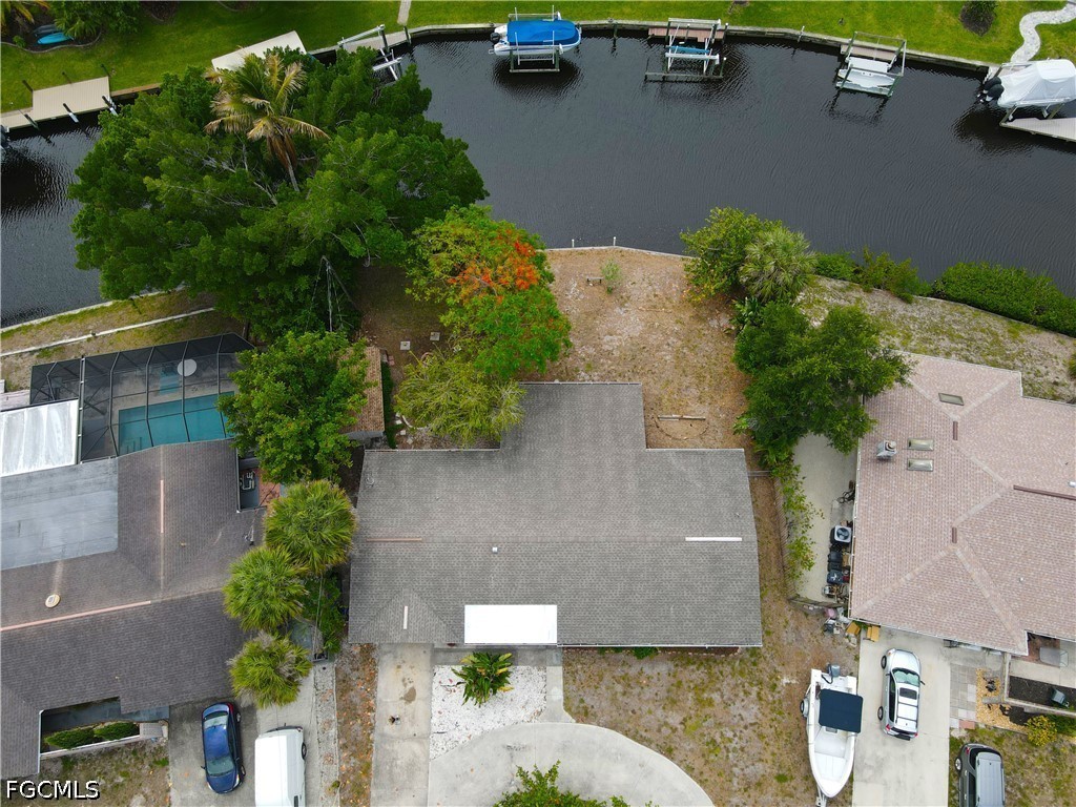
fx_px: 746
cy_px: 404
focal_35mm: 24
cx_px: 538
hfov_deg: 71.6
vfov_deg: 56.8
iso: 100
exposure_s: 1/400
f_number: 2.8
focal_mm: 4.5
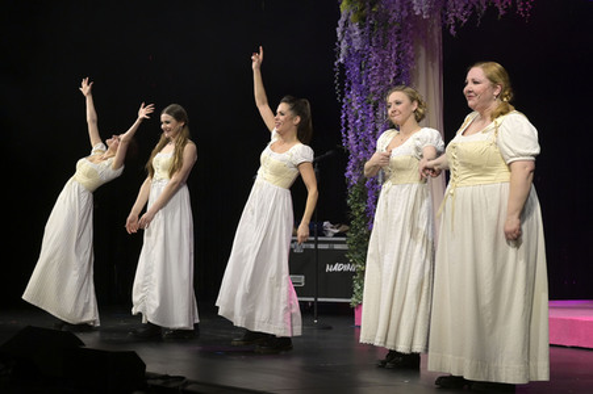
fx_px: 1152
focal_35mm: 70
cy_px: 197
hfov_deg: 28.9
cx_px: 296
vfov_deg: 19.4
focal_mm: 70
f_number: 7.1
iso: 2500
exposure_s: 1/250
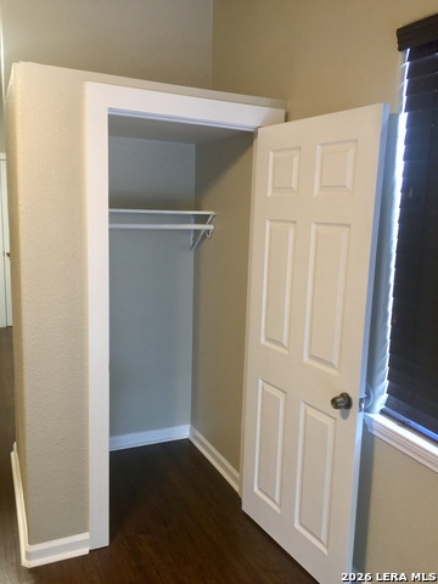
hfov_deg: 48.2
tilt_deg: -9.7
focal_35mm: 29
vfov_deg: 61.7
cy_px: 292
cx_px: 219
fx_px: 489
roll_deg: -1.9
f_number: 2.2
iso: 50
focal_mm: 4.15
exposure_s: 1/15
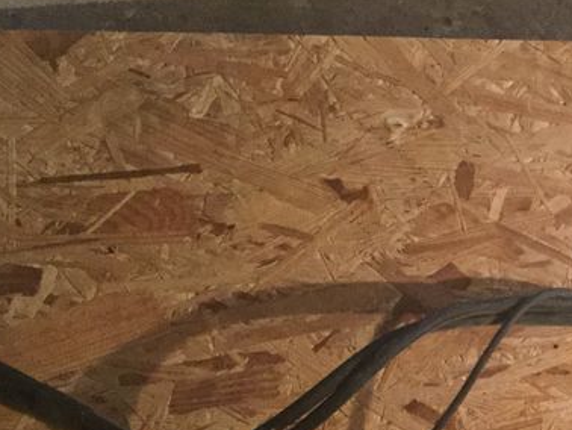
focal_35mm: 82
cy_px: 415
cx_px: 645
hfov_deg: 22.4
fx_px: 1356
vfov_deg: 17.6
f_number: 2.4
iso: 200
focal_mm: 3.3
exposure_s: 1/17
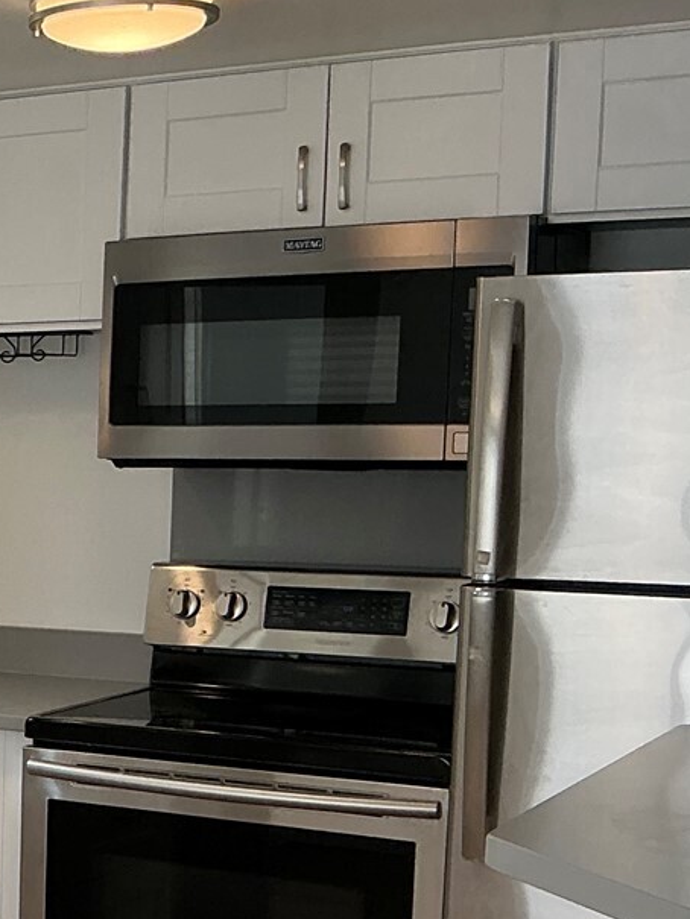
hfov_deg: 17.3
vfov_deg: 26.0
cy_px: 681
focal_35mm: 74
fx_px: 1966
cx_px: -436
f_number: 1.8
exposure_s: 1/272
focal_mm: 3
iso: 25
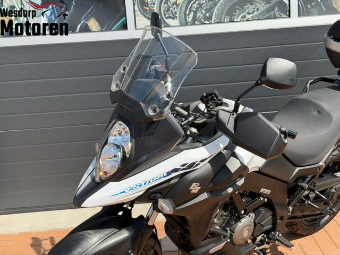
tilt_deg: -12.0
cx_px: 170
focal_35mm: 48
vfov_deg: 30.3
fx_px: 471
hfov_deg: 39.7
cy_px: 128
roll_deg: +3.3
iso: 100
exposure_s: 1/3378
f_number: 1.78
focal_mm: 6.76
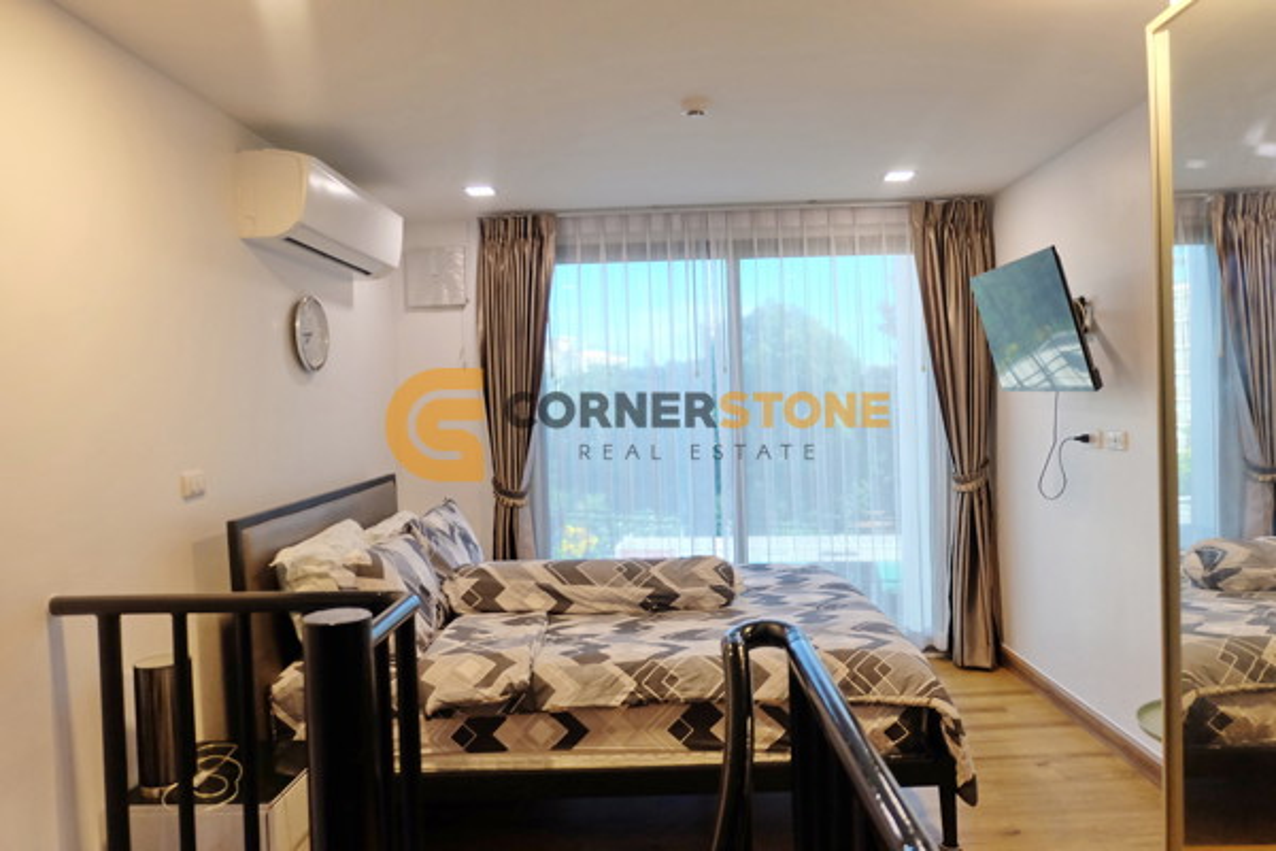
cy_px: 426
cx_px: 638
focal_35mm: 24
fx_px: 851
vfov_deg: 53.1
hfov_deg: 73.7
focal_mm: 16
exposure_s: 1/60
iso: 1600
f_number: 3.5
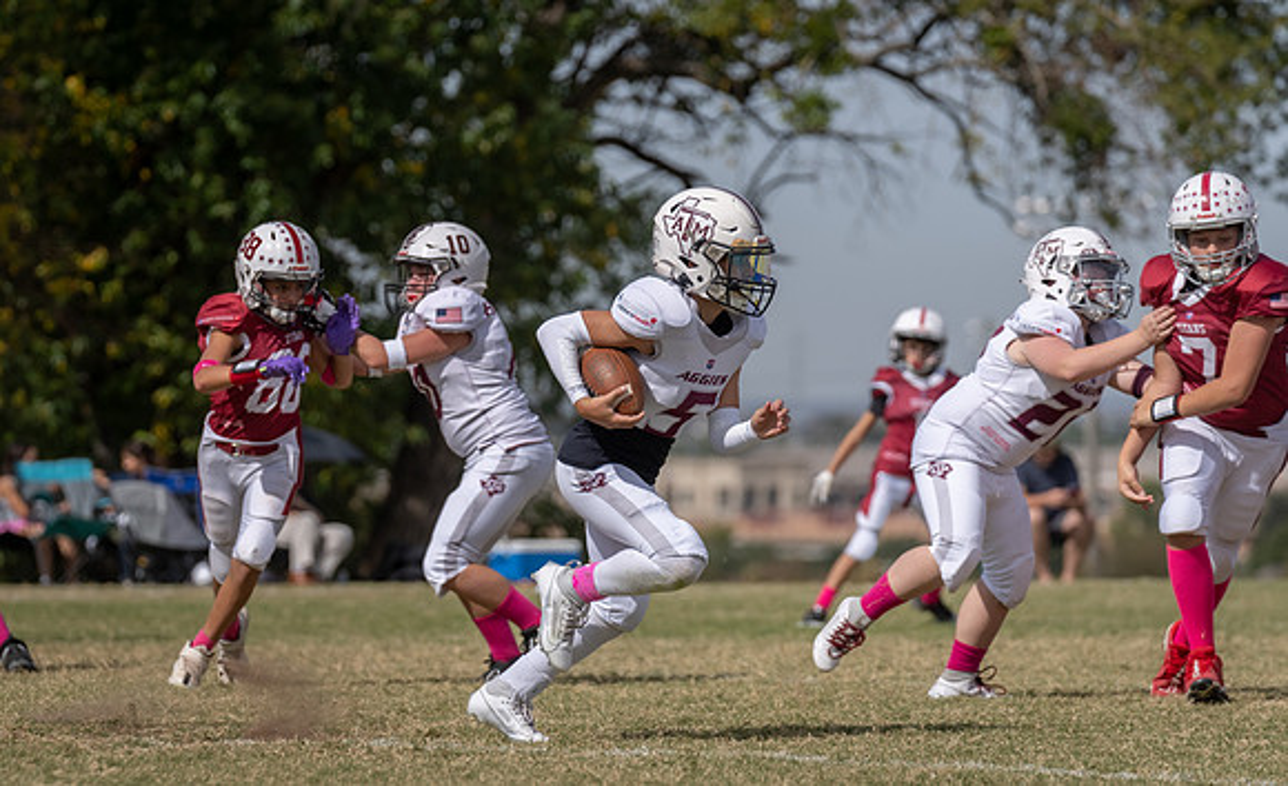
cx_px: 356
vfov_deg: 4.3
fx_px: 10450
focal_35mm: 300
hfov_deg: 7.0
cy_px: 487
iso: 100
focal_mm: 200
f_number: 4
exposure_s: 1/2500
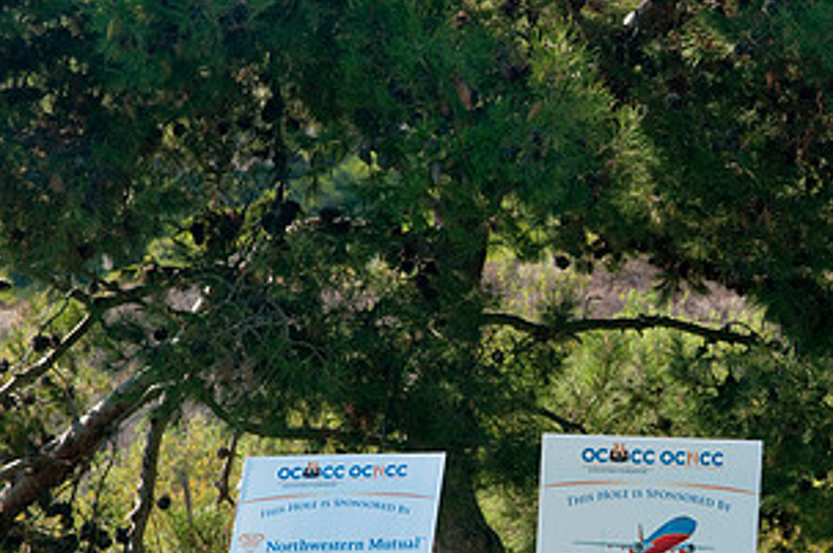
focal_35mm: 158
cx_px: 676
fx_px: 3650
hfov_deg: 13.0
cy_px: 464
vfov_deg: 8.6
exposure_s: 1/80
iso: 200
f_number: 7.1
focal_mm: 55
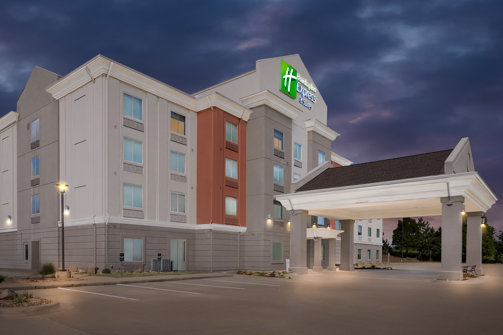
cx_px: 245
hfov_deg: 93.3
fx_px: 237
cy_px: 173
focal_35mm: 17
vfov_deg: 70.3
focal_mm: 16
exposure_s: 1/2500
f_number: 8
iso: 400
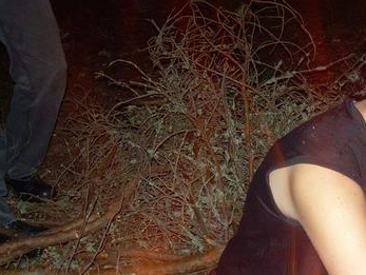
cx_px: 326
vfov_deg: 20.9
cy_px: 196
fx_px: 741
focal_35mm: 70
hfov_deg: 26.8
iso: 200
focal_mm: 6.3
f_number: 2.8
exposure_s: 2
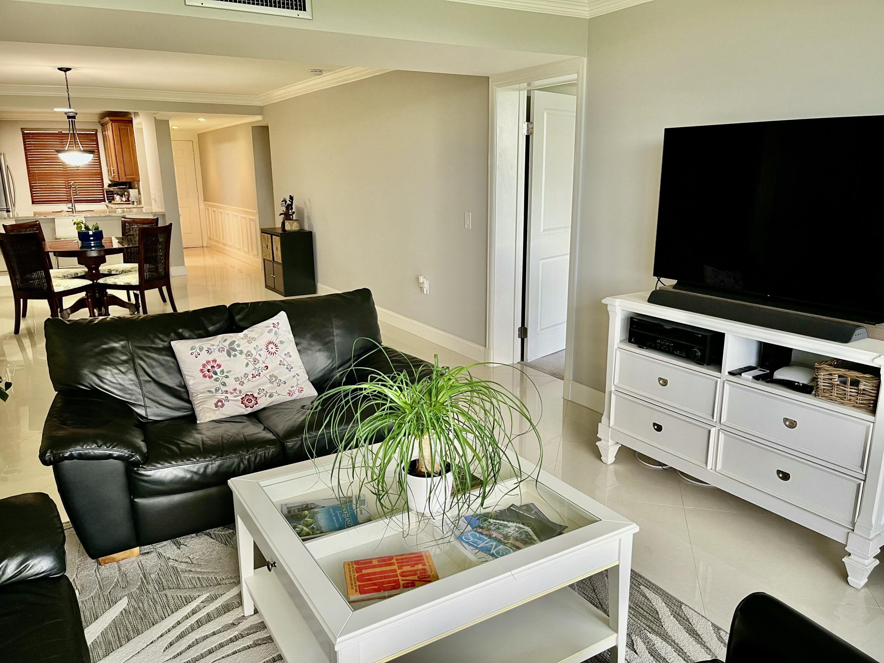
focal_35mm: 26
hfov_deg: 67.3
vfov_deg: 53.1
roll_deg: +0.5
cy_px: 332
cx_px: 442
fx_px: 664
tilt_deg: -14.7
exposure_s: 1/60
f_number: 1.6
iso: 100
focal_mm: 5.1
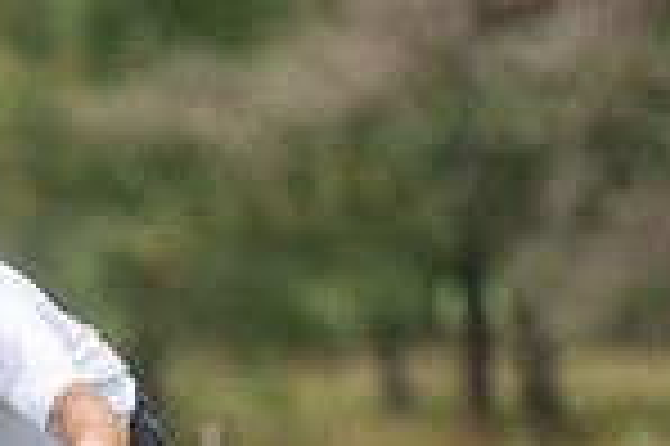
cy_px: 547
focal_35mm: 1168
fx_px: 21714
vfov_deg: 1.2
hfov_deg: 1.8
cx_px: -351
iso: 400
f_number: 4
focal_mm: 300
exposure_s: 1/2000
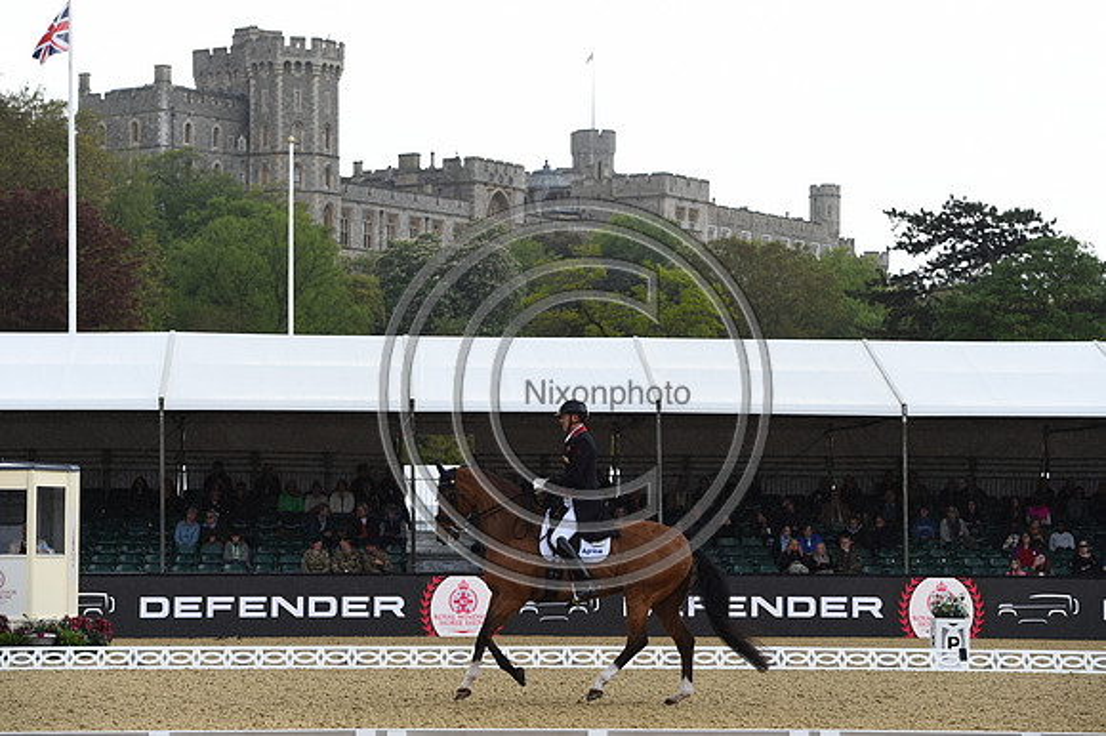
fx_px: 3439
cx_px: 553
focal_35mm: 112
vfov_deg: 12.2
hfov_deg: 18.3
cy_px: 368
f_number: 5
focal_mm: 112
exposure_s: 1/1250
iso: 450
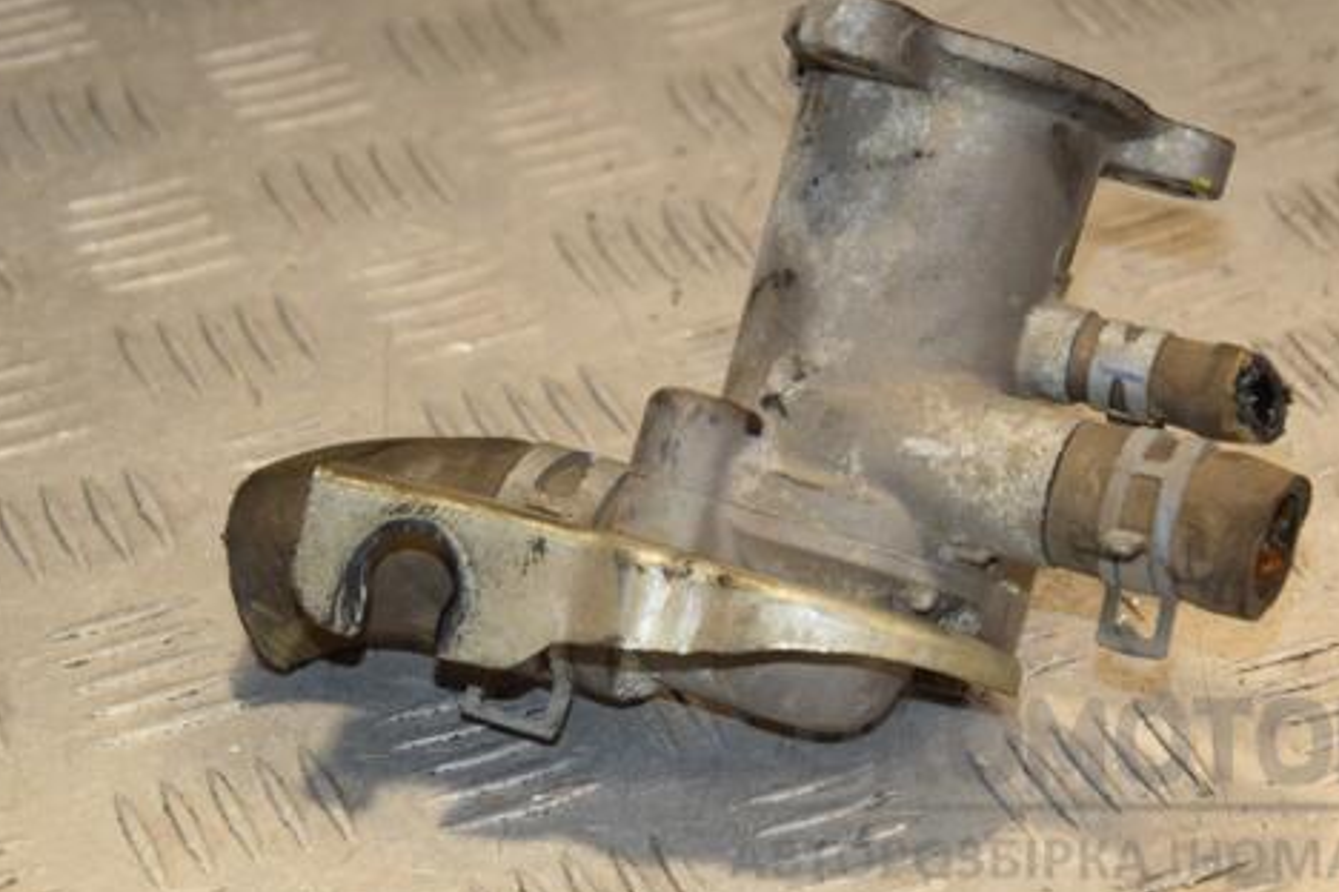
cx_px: 675
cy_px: 360
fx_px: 4723
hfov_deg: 16.1
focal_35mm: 127
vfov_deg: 10.8
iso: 800
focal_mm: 66
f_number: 7.1
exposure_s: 1/200
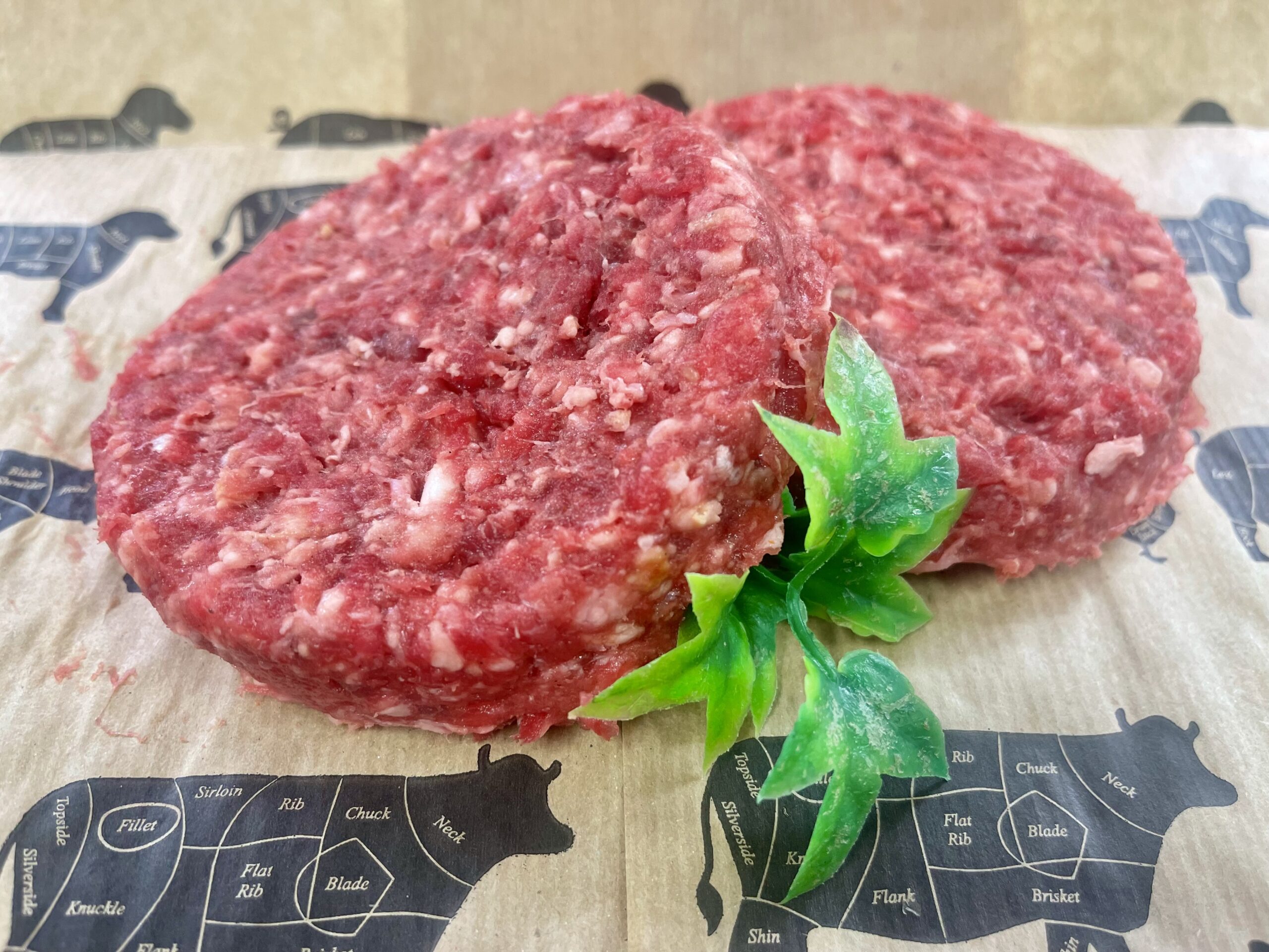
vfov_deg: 54.9
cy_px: 476
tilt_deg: -52.6
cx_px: 634
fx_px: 916
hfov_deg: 69.4
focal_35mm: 25
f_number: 1.6
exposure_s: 1/100
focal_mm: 5.1
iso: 125
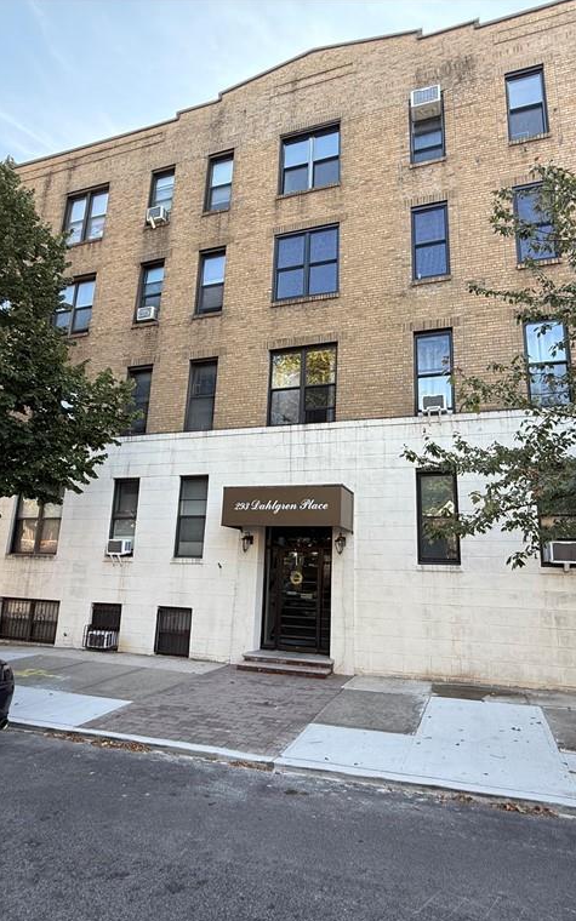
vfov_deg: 85.1
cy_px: 462
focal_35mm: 20
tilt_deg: +13.1
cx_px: 306
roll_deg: -1.8
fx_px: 502
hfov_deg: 59.6
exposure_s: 1/196
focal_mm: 2.22
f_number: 2.2
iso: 50
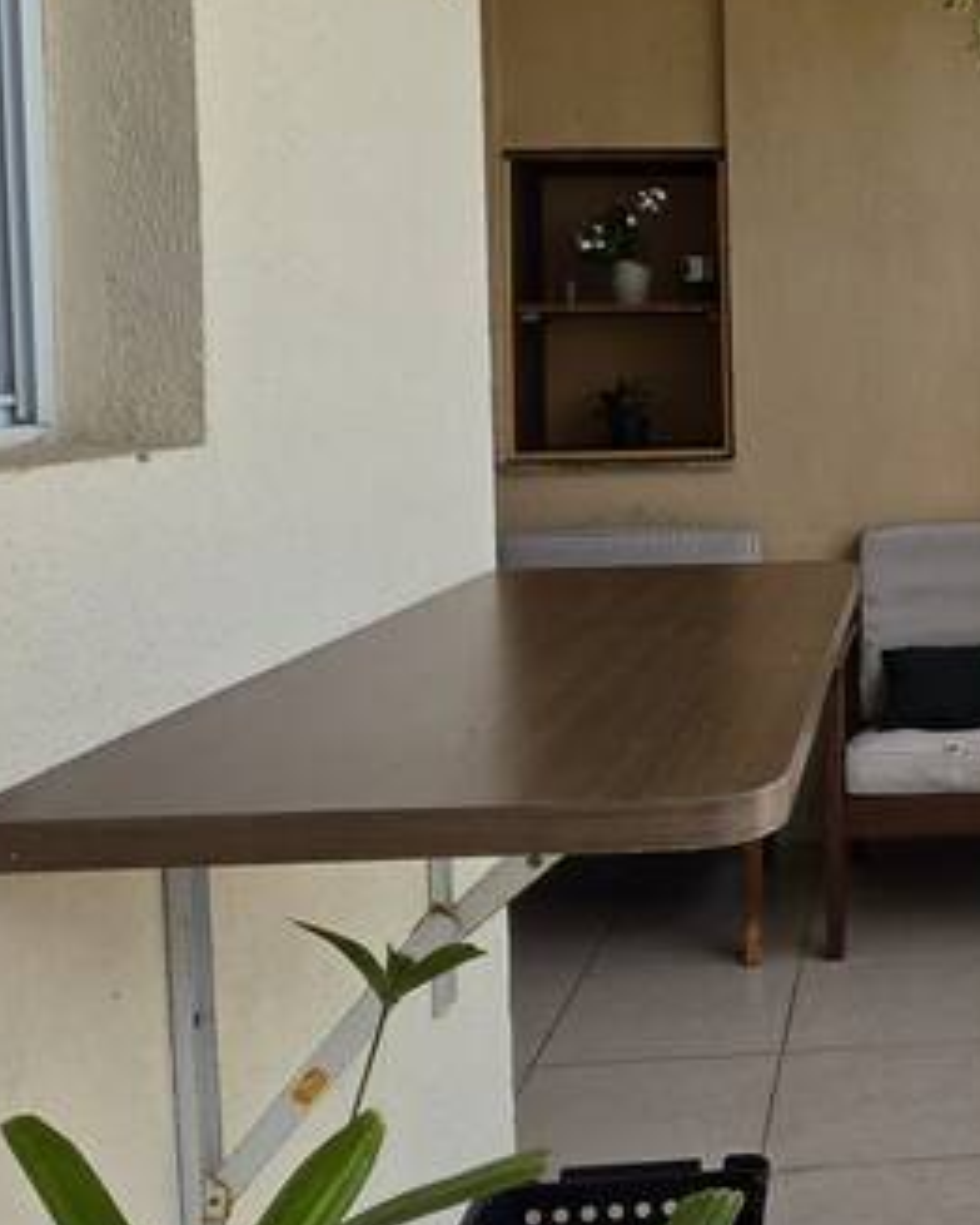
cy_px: 477
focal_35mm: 42
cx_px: 1111
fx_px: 1522
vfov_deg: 43.5
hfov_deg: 31.2
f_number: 1.9
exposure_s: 1/730
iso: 32
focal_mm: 2.2
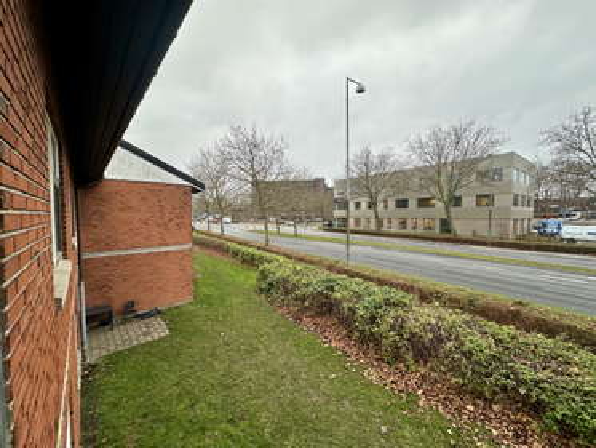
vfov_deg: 85.7
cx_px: 298
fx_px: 241
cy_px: 224
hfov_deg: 102.0
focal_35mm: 14
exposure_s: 1/99
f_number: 2.2
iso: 50
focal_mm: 2.22
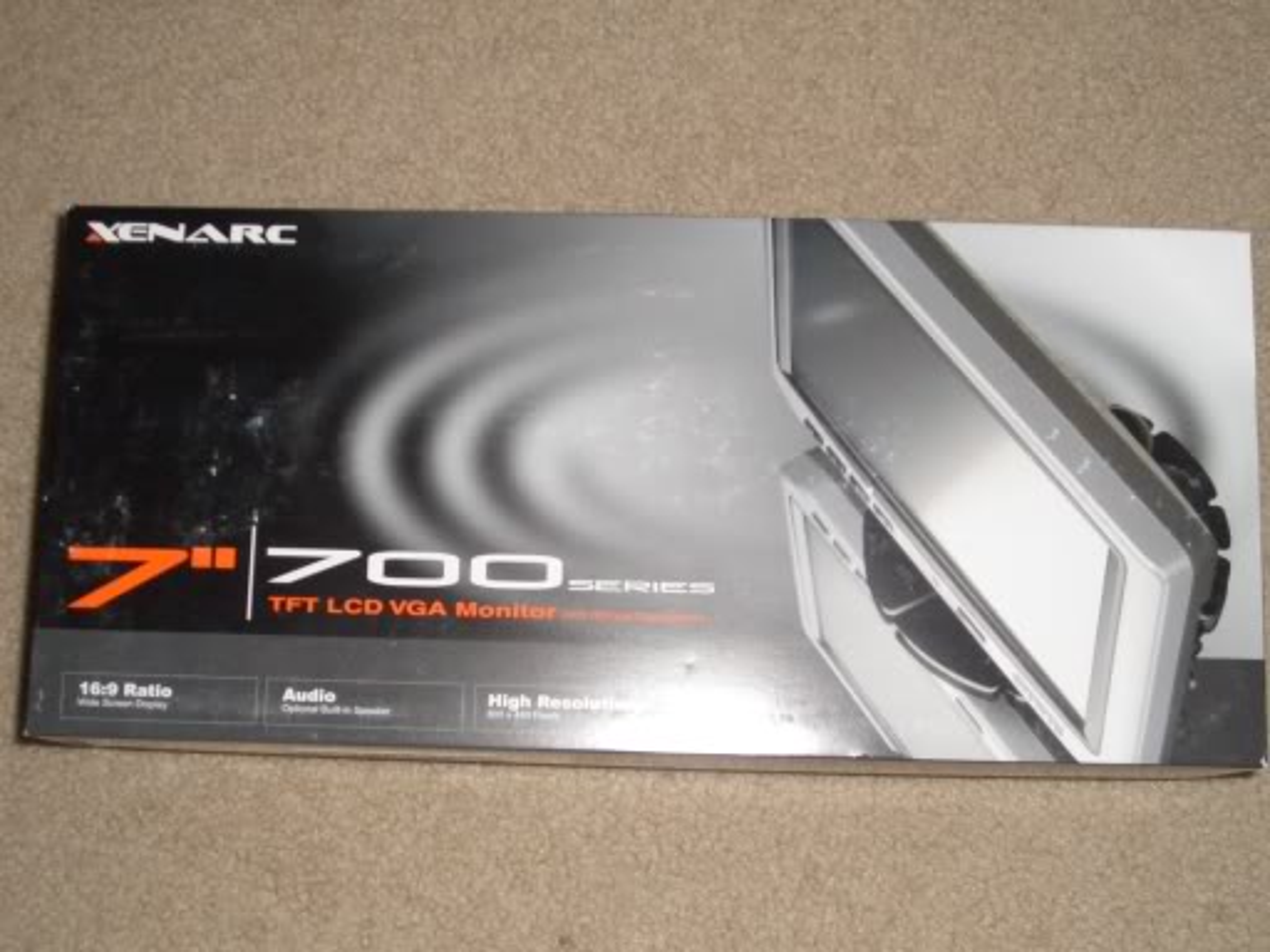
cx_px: 635
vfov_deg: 28.0
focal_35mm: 52
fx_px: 1908
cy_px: 476
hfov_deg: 36.8
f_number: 4.6
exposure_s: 1/40
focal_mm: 6.9
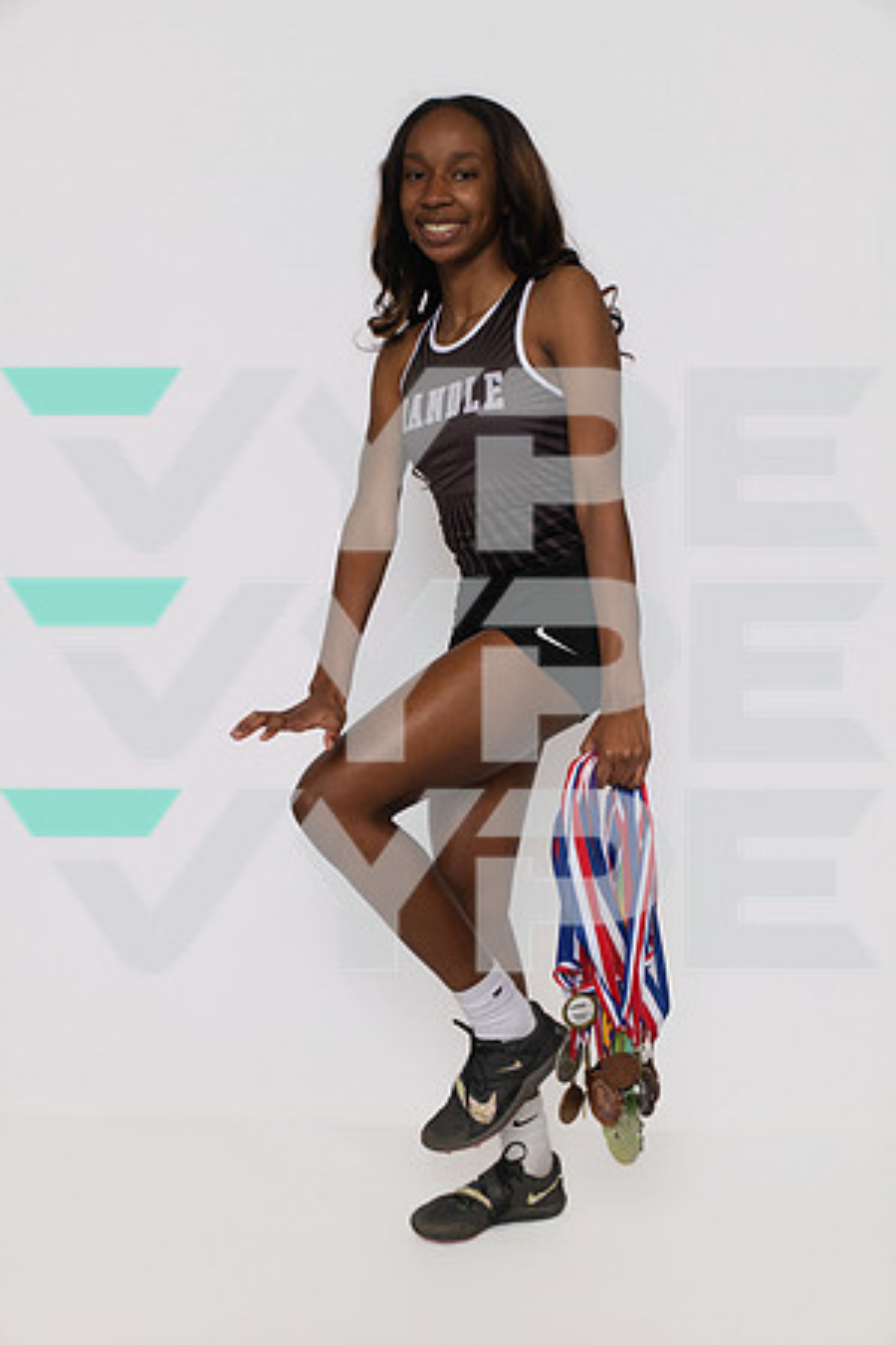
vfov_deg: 54.4
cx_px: 448
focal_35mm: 35
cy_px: 672
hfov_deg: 37.9
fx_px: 1307
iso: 640
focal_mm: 35
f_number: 8
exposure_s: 1/320
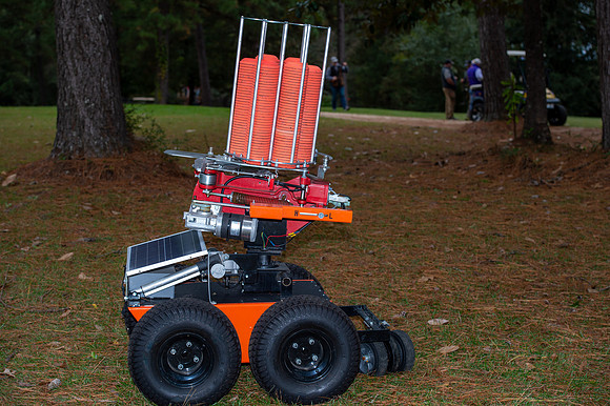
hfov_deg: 28.9
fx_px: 1185
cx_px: 305
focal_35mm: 70
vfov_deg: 19.4
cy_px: 203
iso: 320
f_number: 5.6
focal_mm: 70
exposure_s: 1/250
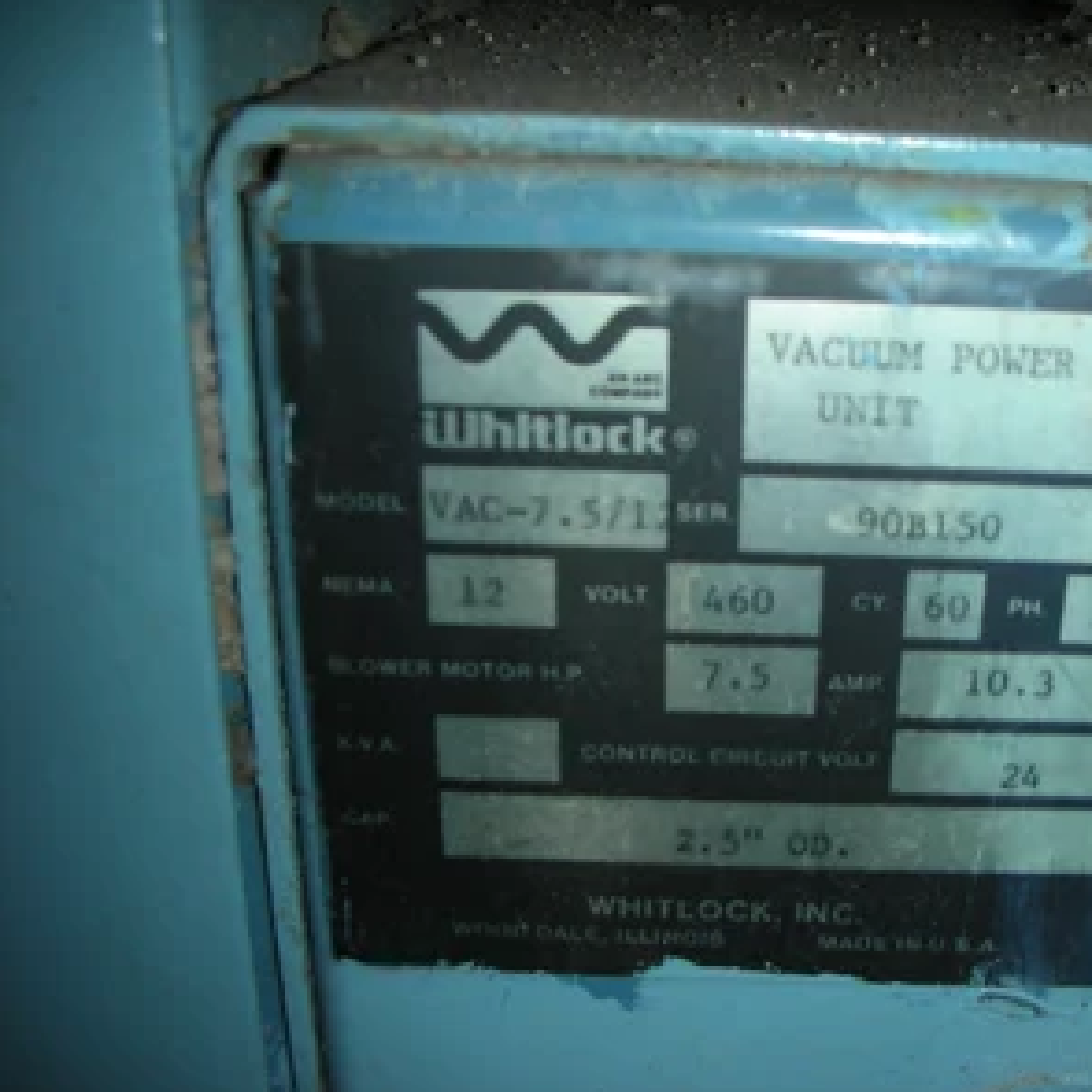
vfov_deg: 40.0
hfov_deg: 39.5
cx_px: 737
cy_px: 544
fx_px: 1499
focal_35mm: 42
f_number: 8.5
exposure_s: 1/60.1
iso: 50
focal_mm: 5.8
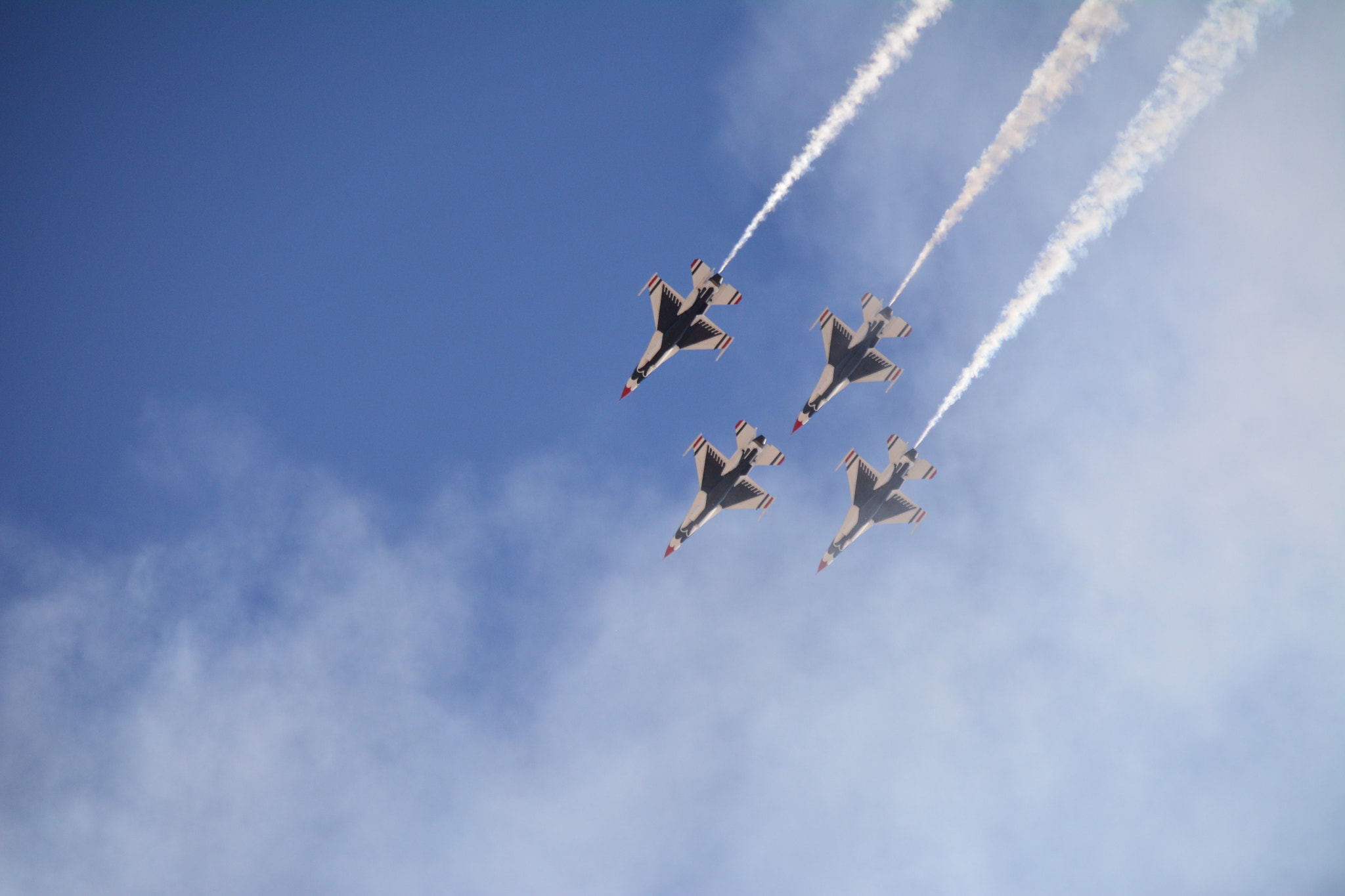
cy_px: 448
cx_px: 672
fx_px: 11207
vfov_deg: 4.6
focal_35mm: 300
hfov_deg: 6.9
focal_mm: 200
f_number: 6.3
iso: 400
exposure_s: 1/2000
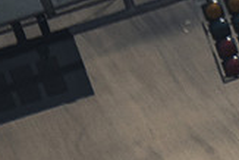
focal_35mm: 2617
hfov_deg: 0.8
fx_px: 17389
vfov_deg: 0.5
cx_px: 514
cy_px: 327
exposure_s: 1/3200
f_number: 5.6
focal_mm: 400
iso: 1250
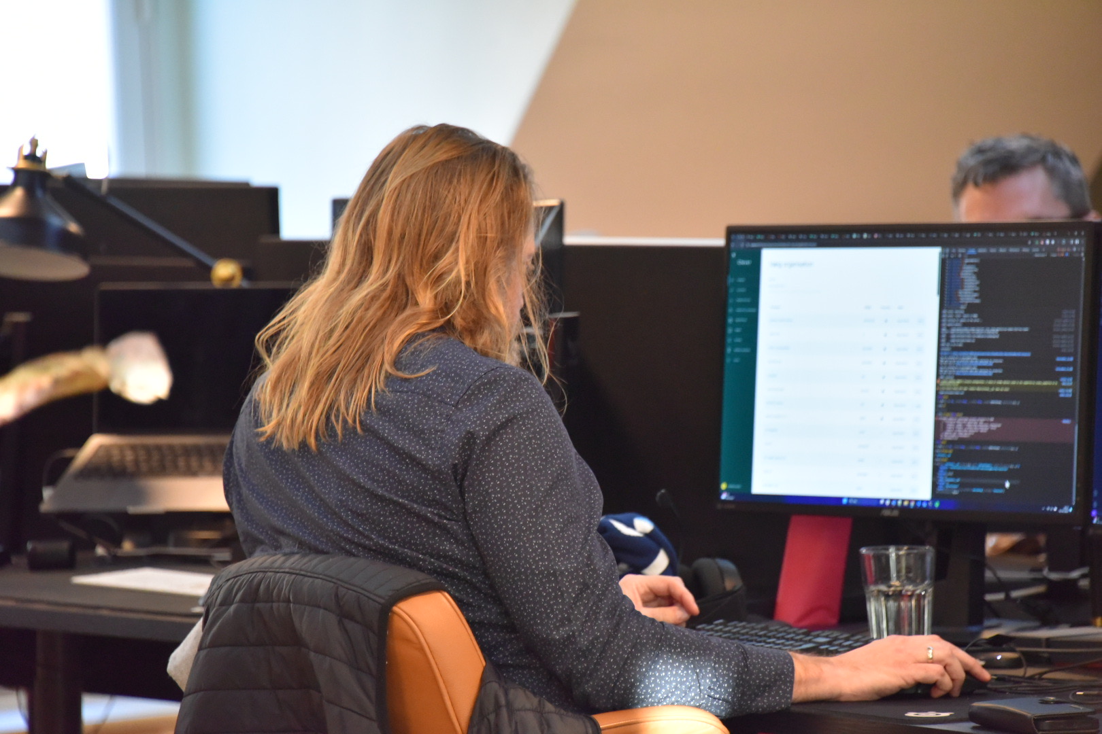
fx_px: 9183
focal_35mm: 300
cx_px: 551
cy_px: 367
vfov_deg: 4.6
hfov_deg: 6.9
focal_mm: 300
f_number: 5.6
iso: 10000
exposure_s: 1/320
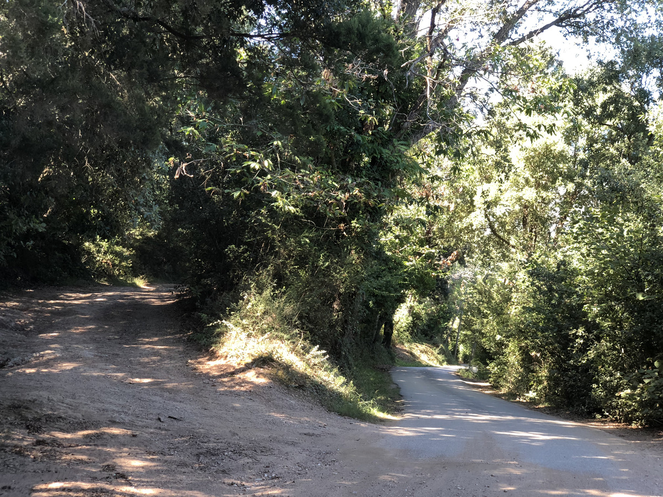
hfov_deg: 36.8
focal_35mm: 52
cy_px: 248
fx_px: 996
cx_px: 332
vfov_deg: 28.0
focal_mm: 6
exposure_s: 1/60
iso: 32
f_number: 2.4
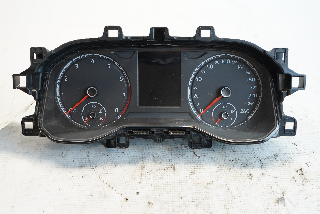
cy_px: 107
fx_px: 329
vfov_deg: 35.9
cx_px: 160
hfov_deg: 51.9
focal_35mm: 37
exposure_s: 1/60
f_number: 4
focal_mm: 25
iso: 400
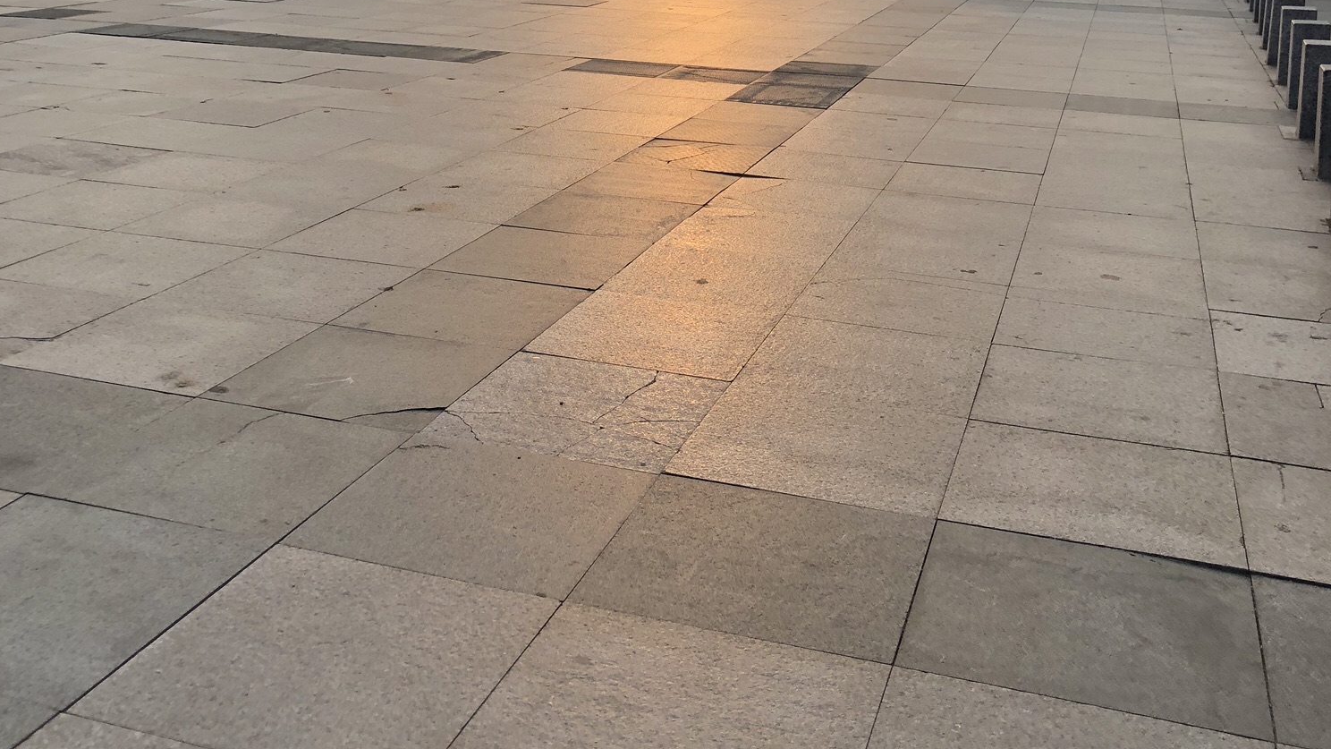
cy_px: 83
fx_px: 1447
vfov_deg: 28.0
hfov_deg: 49.4
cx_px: 664
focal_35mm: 41
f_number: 1.8
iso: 20
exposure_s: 1/2183
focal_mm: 3.99
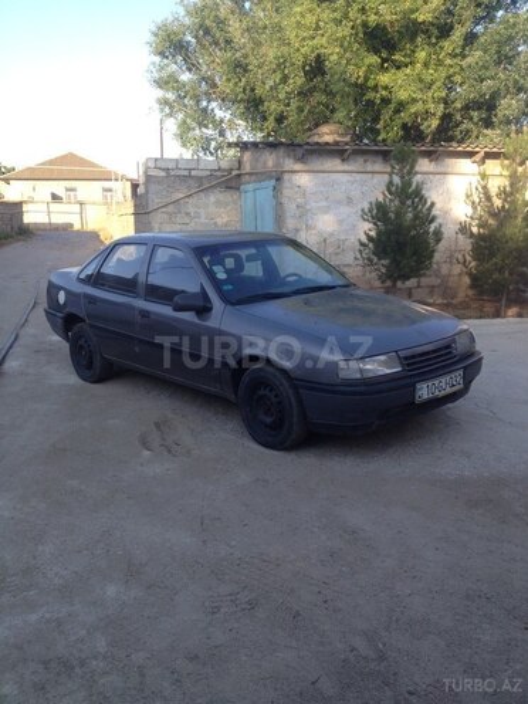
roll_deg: +1.4
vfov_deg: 52.6
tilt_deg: -10.9
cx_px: 264
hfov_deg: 40.7
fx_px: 712
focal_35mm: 35
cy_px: 352
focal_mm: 4.28
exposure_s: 1/397
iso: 50
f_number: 2.4
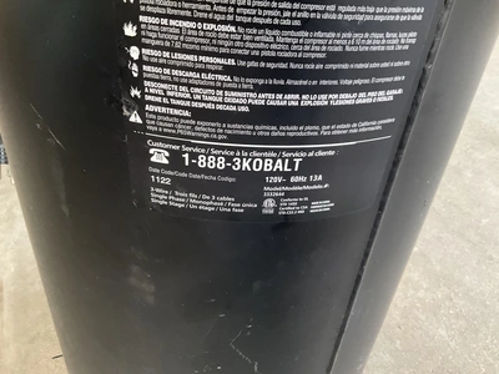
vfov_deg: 48.2
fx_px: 418
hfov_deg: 61.7
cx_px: 250
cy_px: 187
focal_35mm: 29
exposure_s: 1/60
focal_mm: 3
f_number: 1.8
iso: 200
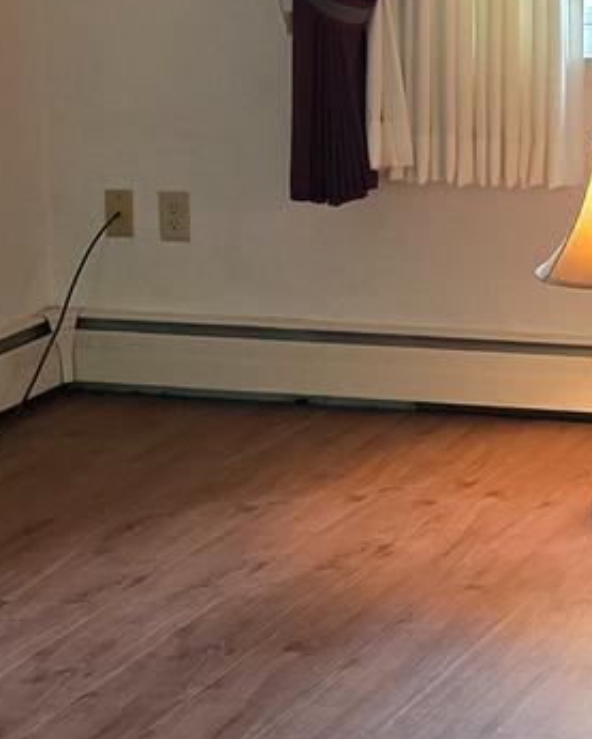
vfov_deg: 14.4
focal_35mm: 133
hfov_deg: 11.5
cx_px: 635
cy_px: 246
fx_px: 2912
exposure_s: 1/60
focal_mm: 6.3
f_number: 1.7
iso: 640
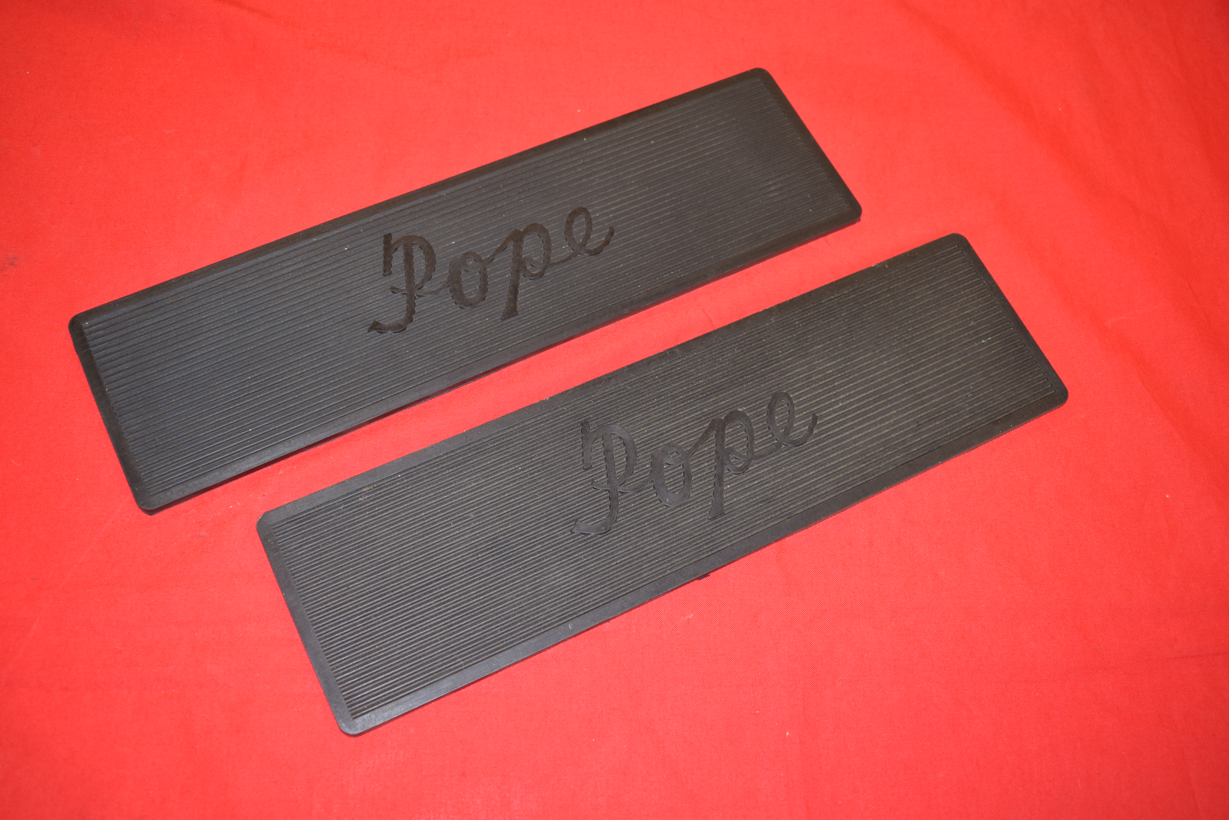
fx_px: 1229
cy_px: 410
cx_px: 614
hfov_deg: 53.1
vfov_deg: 36.9
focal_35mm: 36
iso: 500
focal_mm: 24
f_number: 5
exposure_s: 1/50
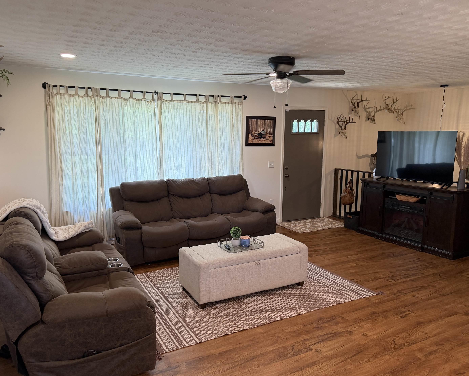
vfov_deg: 54.9
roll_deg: +0.2
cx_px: 214
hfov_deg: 65.9
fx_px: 361
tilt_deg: -9.7
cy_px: 192
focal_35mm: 26
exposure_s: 1/120
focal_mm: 6.76
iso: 160
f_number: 1.78
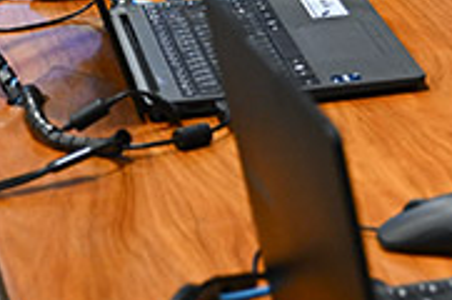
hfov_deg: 8.8
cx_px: 1064
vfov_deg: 6.3
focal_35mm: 214
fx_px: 2682
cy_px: -130
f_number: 3.2
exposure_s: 1/160
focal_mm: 45
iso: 1600
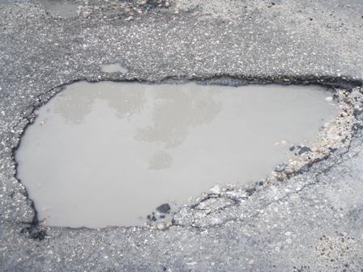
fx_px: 398
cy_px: 136
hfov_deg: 49.0
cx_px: 182
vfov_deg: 37.7
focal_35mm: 38
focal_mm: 6.7
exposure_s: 1/160
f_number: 3.5
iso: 50
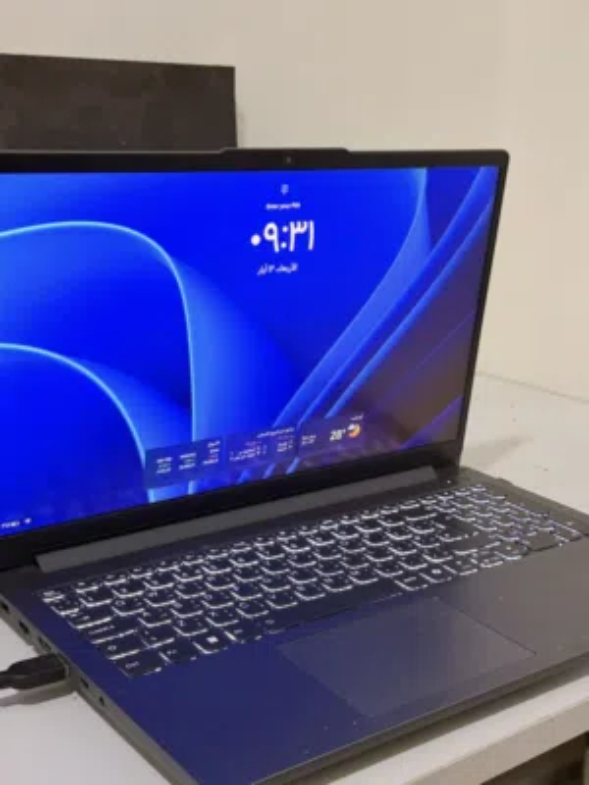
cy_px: 392
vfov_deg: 39.7
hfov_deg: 30.3
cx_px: 294
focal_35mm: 48
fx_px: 1089
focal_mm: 6.76
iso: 400
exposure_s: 1/40
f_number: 1.78
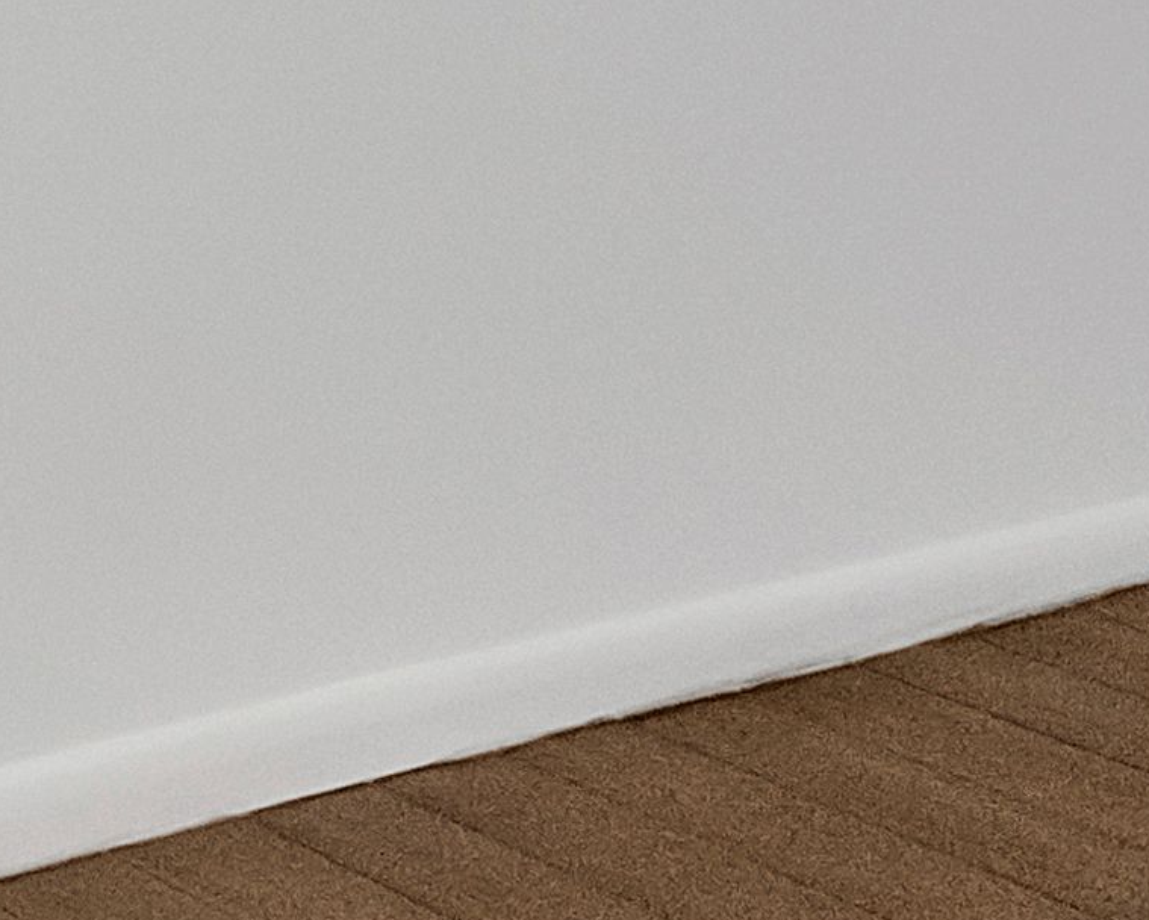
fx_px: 3947
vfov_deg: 11.6
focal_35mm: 116
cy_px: -1073
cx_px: -1561
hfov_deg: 12.9
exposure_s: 1/250
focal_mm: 10
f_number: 6.4
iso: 1600
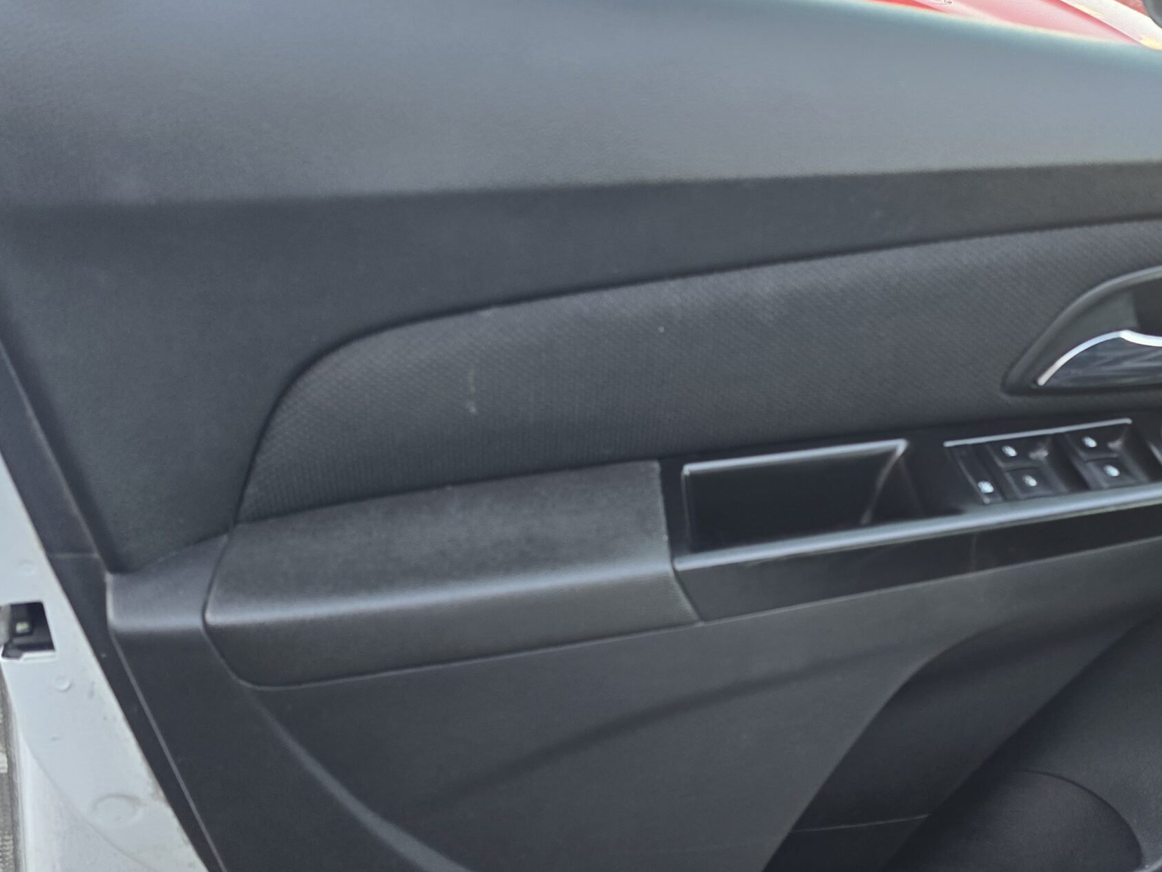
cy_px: 424
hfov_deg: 51.9
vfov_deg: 40.7
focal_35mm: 35
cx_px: 745
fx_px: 1175
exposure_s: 1/120
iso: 160
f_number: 1.7
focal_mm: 6.3
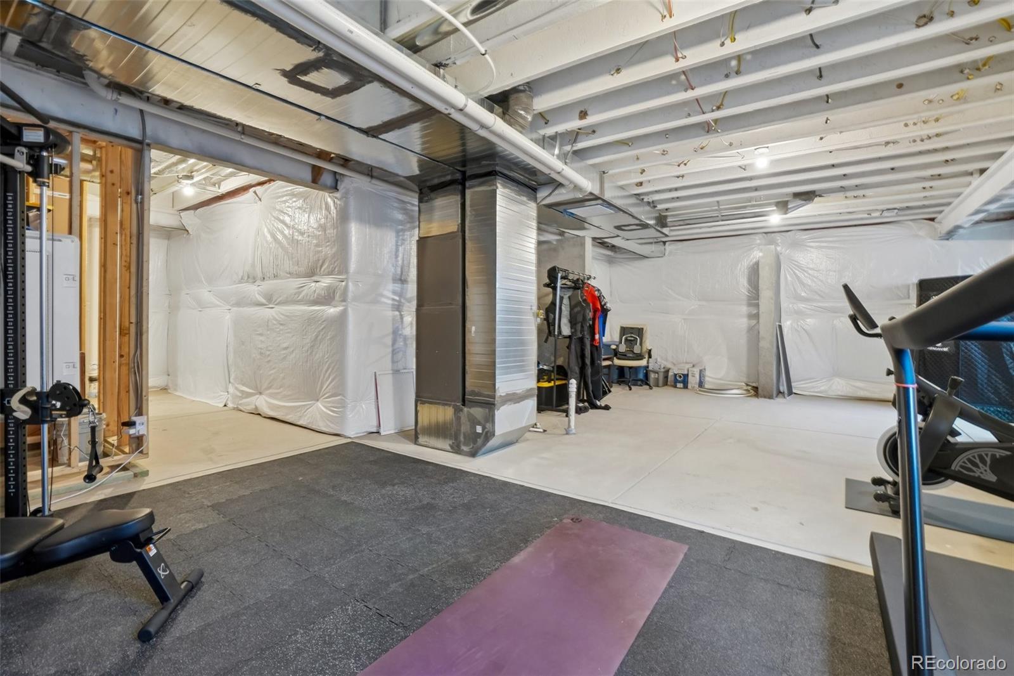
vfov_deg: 77.3
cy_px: 338
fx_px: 422
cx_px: 507
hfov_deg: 100.4
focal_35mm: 15
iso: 400
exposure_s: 1/2.5
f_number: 8
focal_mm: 10
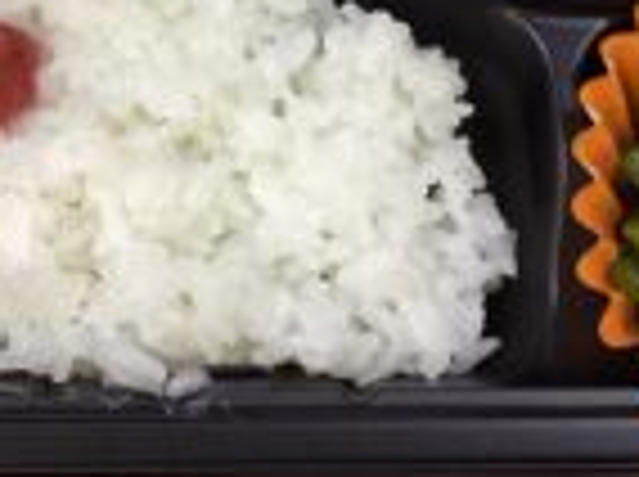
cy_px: -70
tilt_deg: -60.0
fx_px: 1511
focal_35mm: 82
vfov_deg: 17.2
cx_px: 250
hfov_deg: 23.8
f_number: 2.4
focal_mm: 3.3
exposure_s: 1/60
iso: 125
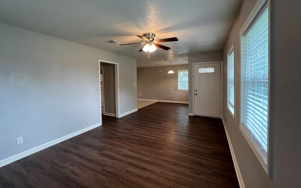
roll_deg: +0.2
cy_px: 85
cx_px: 151
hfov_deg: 105.3
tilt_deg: -2.0
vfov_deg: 78.4
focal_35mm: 14
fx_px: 115
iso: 200
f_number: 1.8
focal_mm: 1.57
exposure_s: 1/120
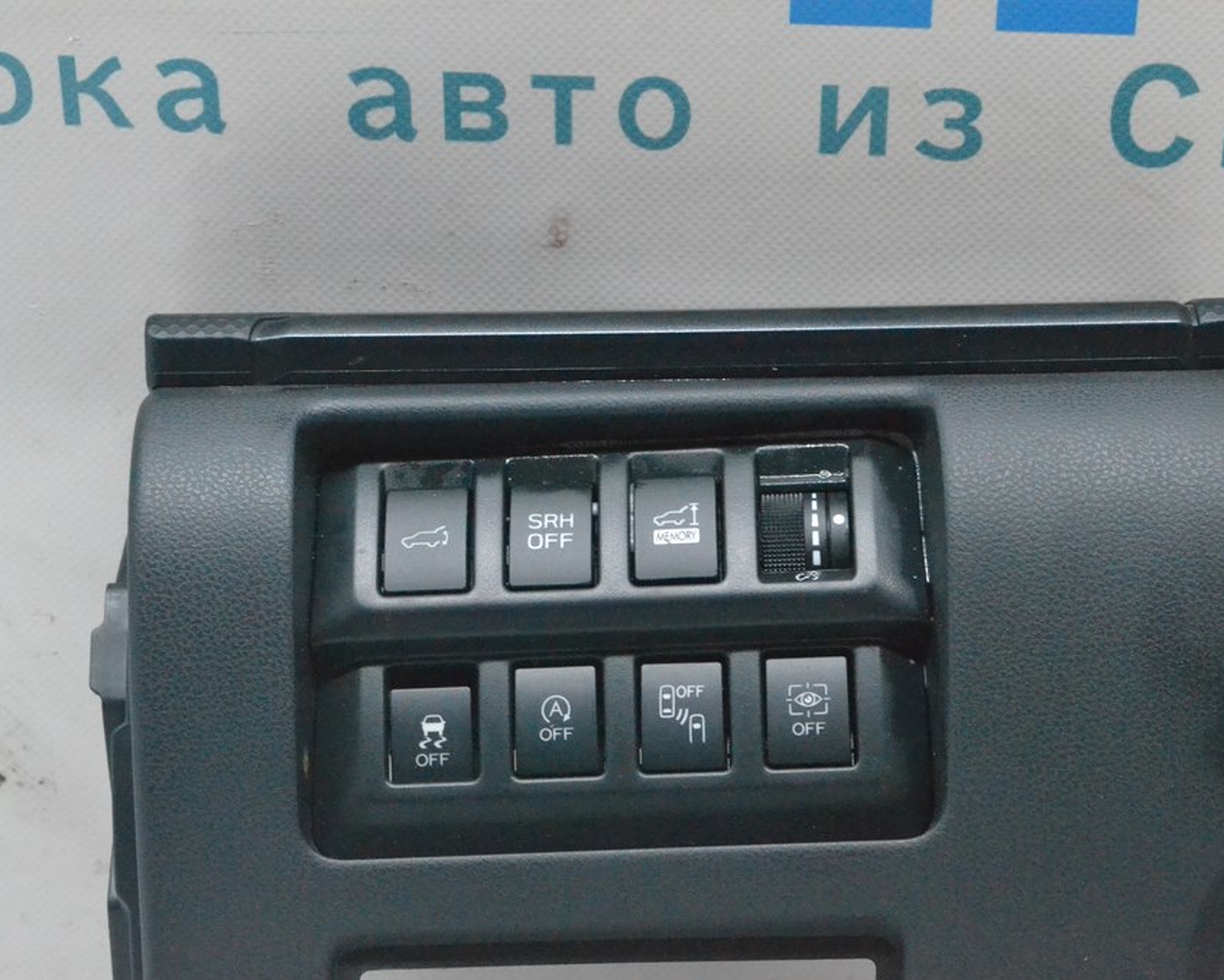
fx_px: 3390
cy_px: 492
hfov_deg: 20.5
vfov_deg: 16.4
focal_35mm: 94
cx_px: 689
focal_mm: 55
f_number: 9
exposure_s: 1/160
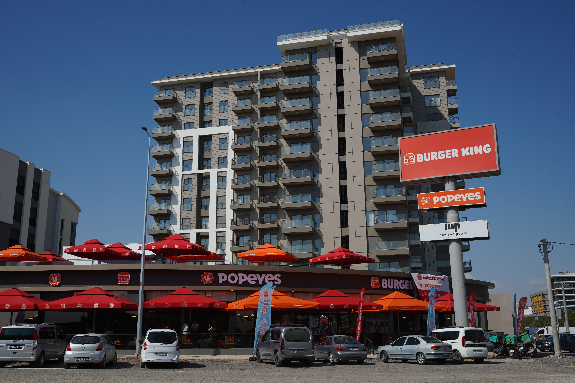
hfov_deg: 54.4
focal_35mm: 35
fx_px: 559
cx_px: 288
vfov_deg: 37.9
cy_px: 192
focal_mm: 35
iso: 125
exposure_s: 1/500
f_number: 10
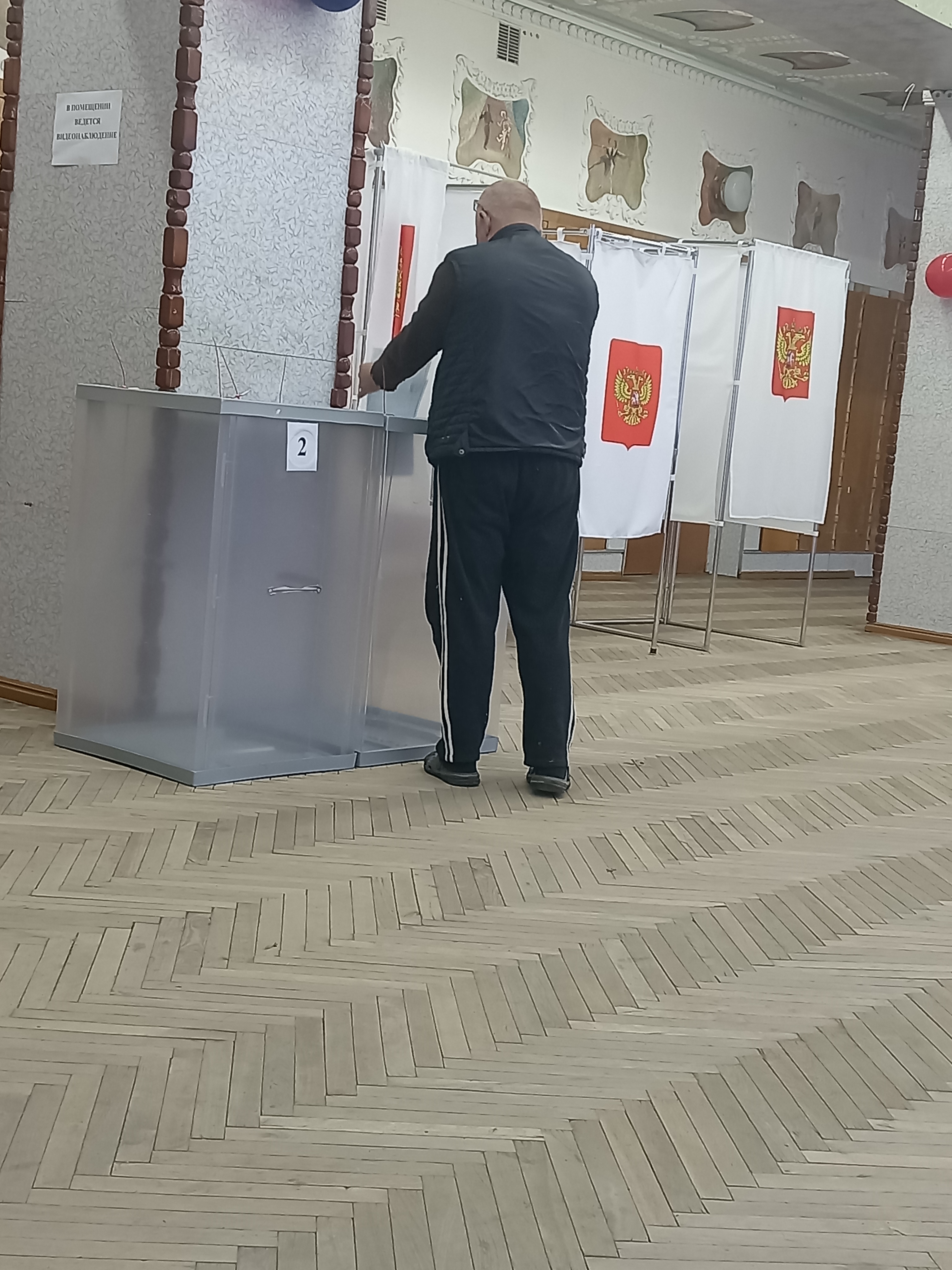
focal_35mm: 50
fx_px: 1833
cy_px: 635
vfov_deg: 38.2
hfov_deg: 29.1
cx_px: 476
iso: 281
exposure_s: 1/24
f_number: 1.8
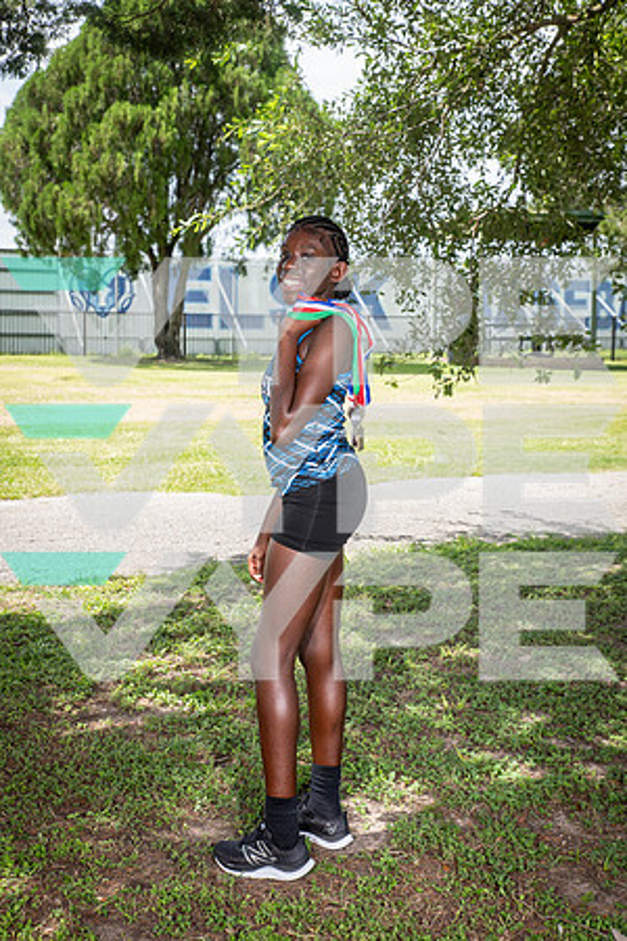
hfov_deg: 28.1
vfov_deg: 41.1
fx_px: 1254
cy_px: 470
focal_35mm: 48
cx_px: 314
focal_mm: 48
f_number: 6.3
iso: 250
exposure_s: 1/400
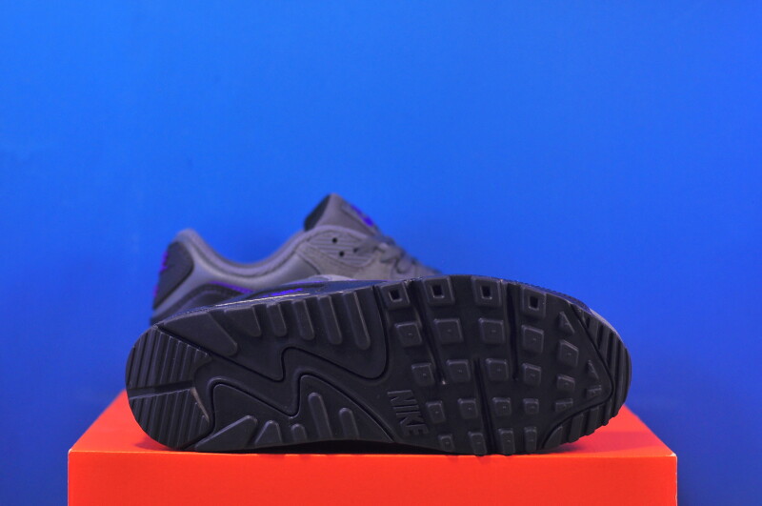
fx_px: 1585
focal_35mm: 75
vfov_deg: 18.1
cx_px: 381
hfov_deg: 27.0
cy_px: 253
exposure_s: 1/320
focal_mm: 50
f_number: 2.5
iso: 250
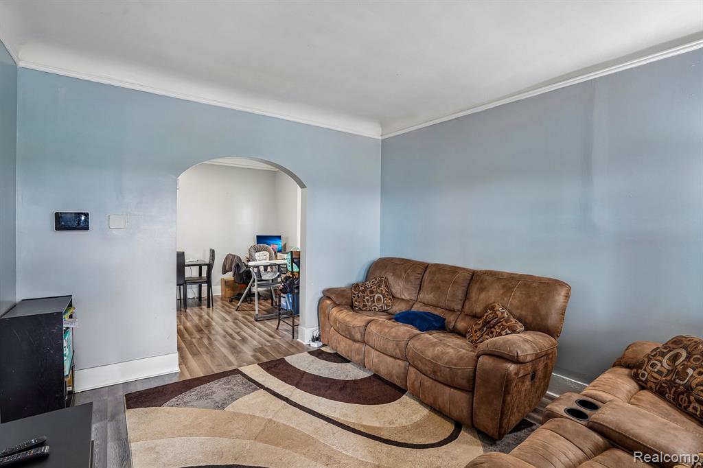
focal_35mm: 16
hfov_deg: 96.8
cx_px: 352
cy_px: 234
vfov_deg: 73.7
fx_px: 312
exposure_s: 1/3.33
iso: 400
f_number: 8
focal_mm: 16
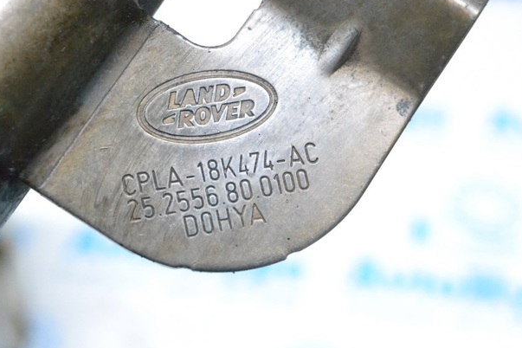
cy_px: 178
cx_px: 258
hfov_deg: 23.2
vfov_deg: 15.6
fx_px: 1269
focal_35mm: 88
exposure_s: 1/160
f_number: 9
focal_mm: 55
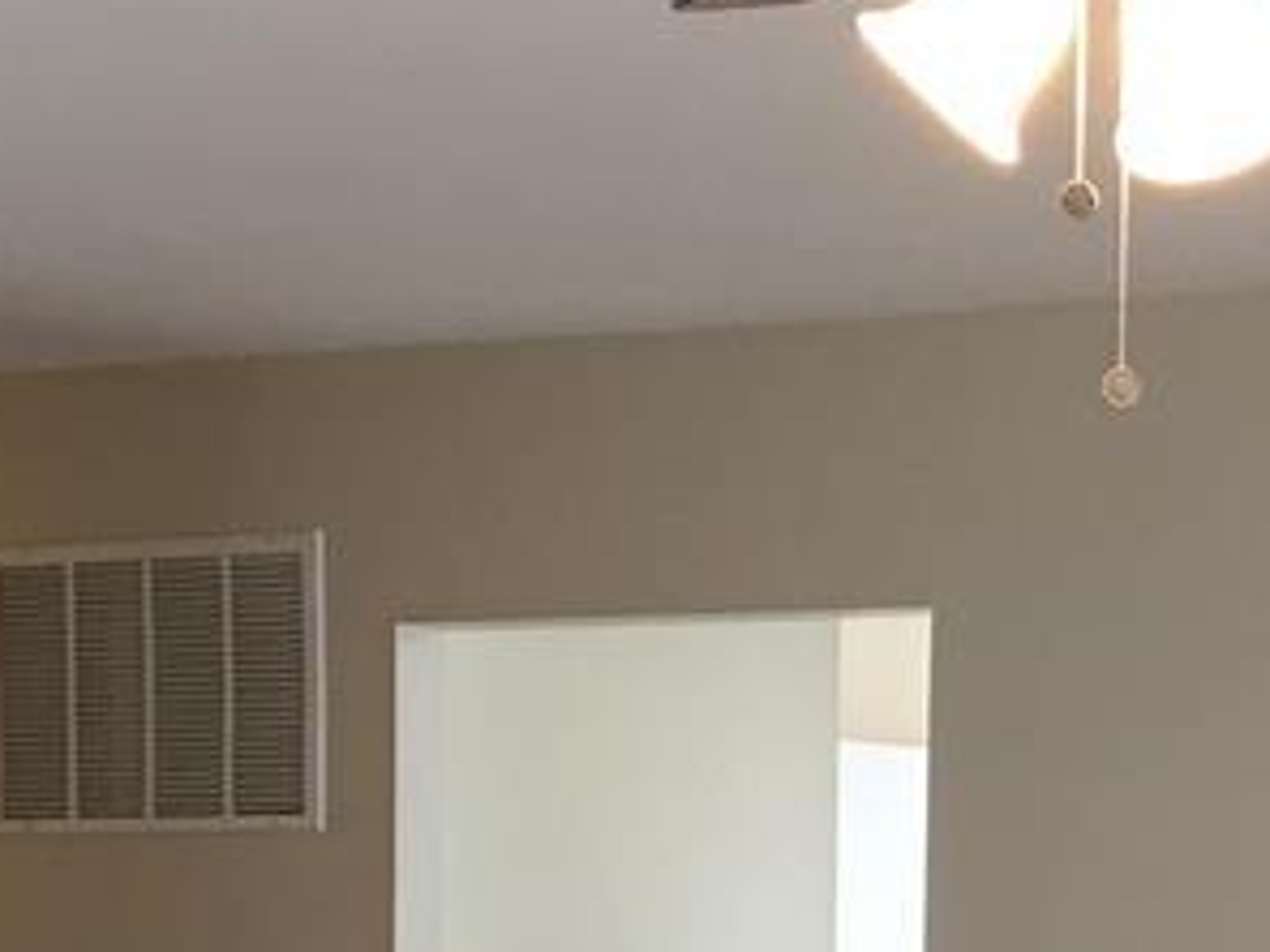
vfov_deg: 9.1
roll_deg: -2.1
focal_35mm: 157
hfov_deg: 12.3
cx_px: 1446
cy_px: 1655
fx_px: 5760
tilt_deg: -3.5
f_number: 2.2
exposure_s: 1/30
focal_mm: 4.15
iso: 50
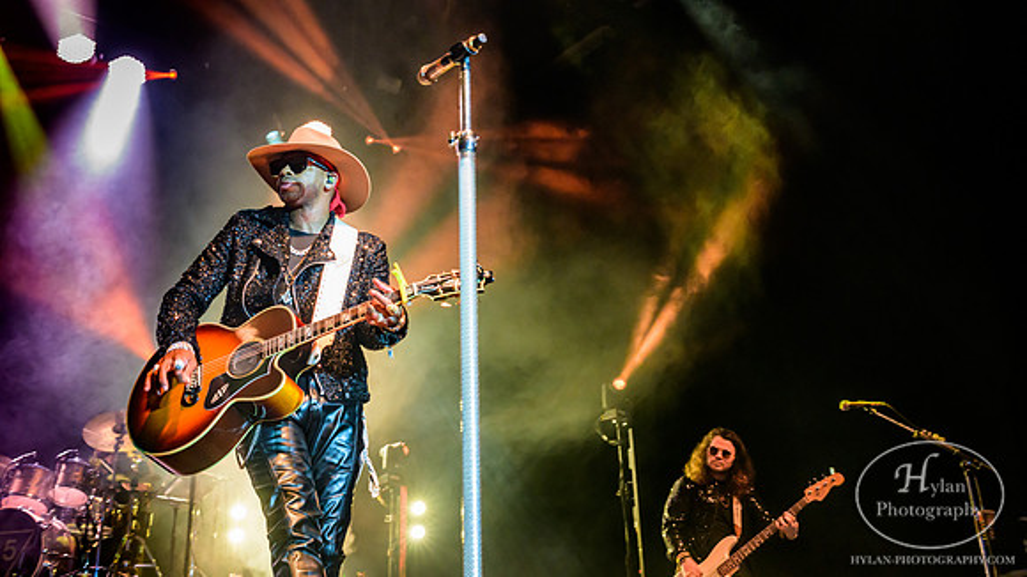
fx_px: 1107
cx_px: 534
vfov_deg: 29.1
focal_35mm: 41
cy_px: 221
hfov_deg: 49.8
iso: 2800
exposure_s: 1/125
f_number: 5
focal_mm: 37
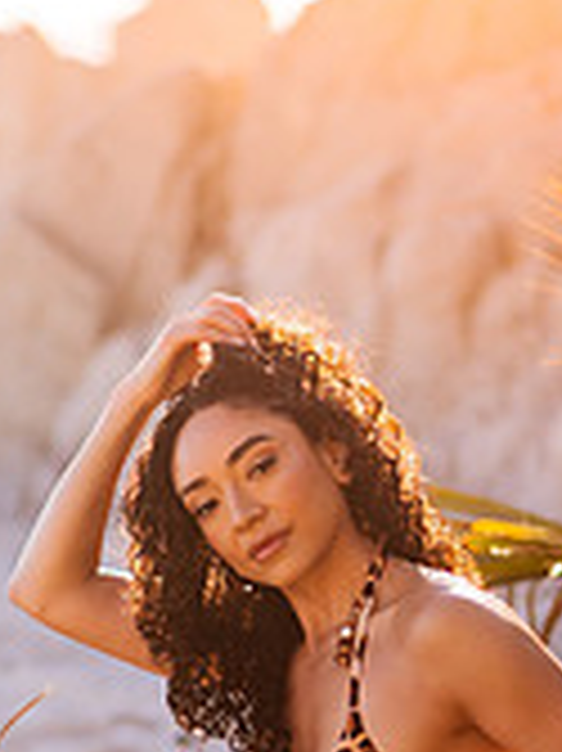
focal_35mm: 150
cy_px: 729
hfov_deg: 9.9
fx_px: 3251
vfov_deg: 13.0
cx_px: 288
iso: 50
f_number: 1.8
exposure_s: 1/8000
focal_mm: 58
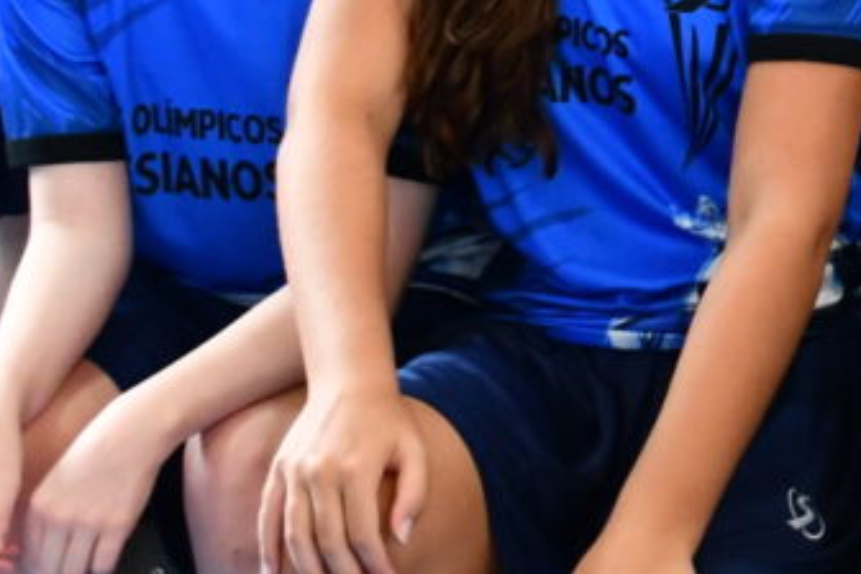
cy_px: -574
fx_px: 4639
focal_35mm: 194
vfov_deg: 6.8
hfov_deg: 10.0
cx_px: 1530
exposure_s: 1/125
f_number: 3.8
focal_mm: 23
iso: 1250
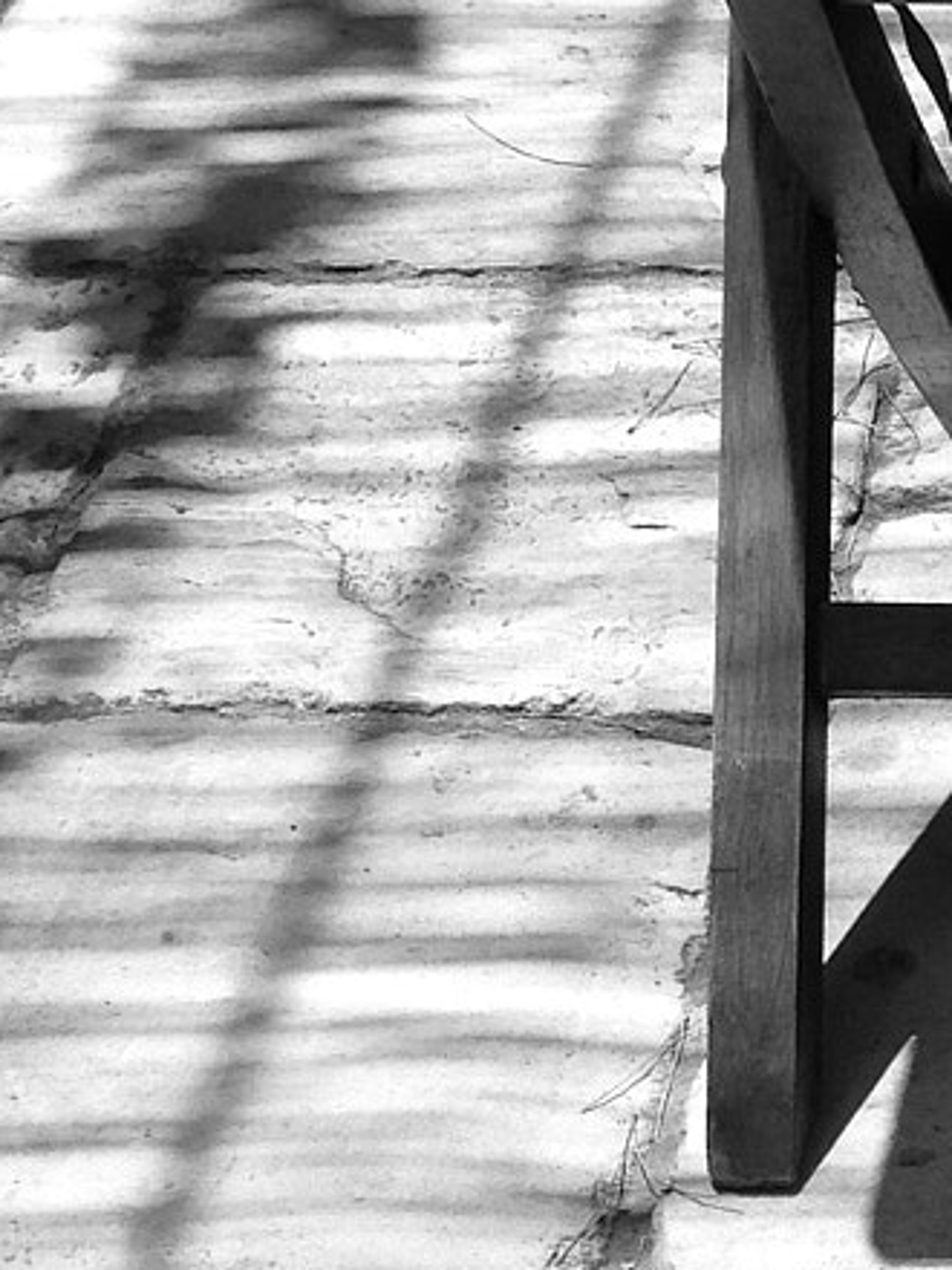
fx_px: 4400
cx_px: 1416
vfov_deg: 16.2
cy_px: 1169
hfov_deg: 11.8
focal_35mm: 120
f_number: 2.4
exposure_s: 1/455
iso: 50
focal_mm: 4.12
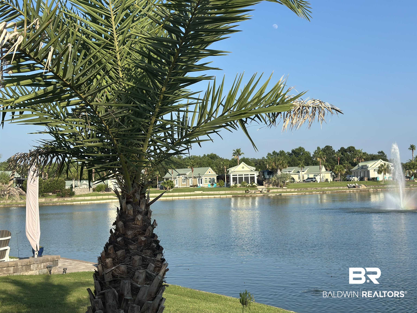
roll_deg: +1.3
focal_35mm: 48
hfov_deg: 39.7
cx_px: 208
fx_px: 578
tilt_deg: +3.0
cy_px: 156
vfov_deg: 30.3
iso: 80
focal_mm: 6.86
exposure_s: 1/4367
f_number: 1.78
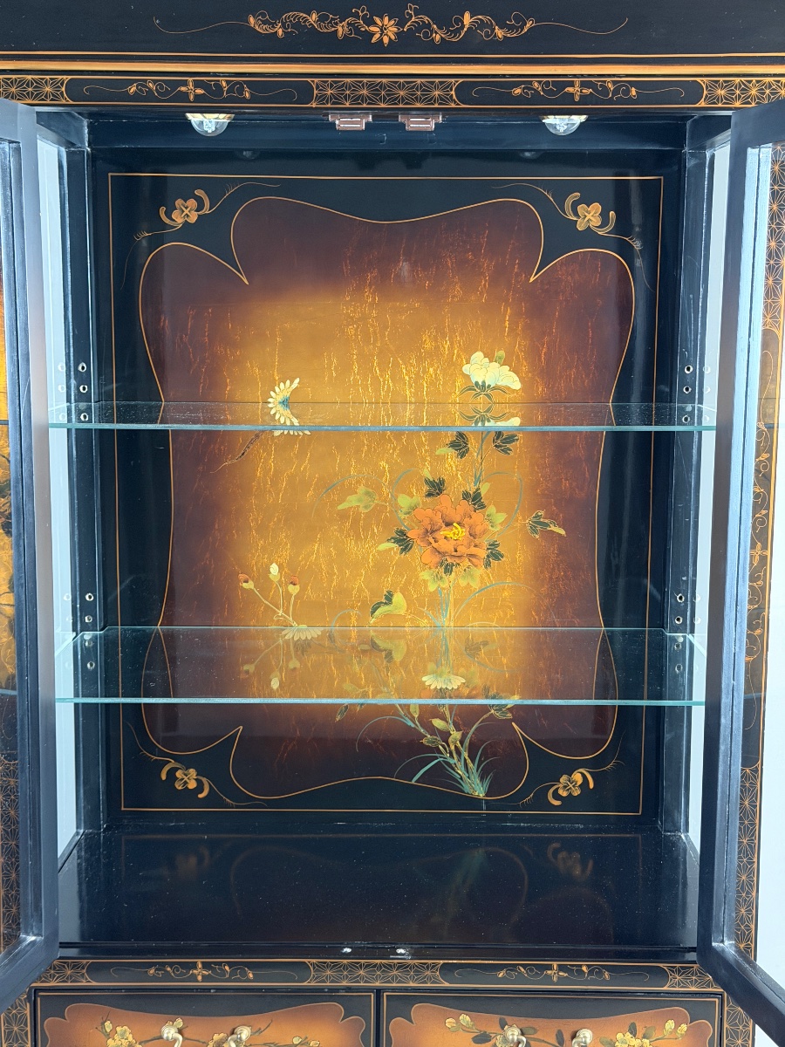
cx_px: 392
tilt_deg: -9.0
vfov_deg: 39.7
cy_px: 524
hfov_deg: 30.3
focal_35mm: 48
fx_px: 1451
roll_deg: -0.7
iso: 500
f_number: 1.78
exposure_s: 1/33
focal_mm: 6.76
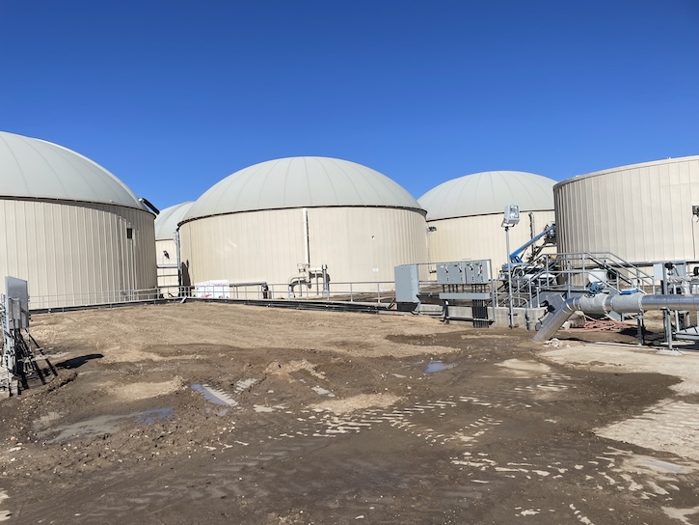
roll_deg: +4.0
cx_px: 350
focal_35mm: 26
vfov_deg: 53.1
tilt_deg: -0.4
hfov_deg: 67.3
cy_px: 262
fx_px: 525
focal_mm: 4.2
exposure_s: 1/6494
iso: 32
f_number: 1.6
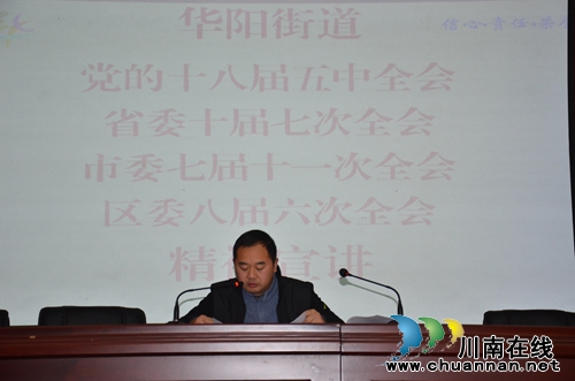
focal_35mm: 75
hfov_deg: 27.0
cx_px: 288
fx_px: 1195
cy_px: 190
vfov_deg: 18.1
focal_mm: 50
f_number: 5
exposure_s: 1/60
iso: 800
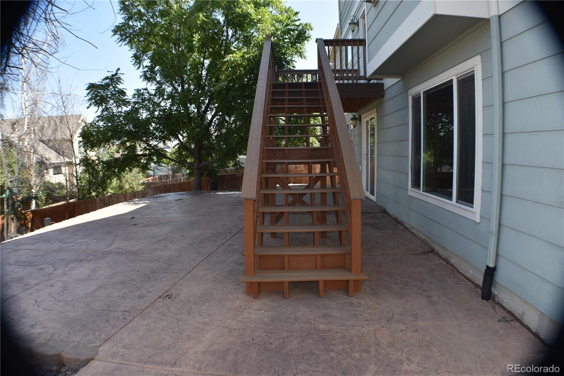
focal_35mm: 30
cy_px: 188
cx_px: 282
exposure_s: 1/160
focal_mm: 20
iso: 100
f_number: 6.3
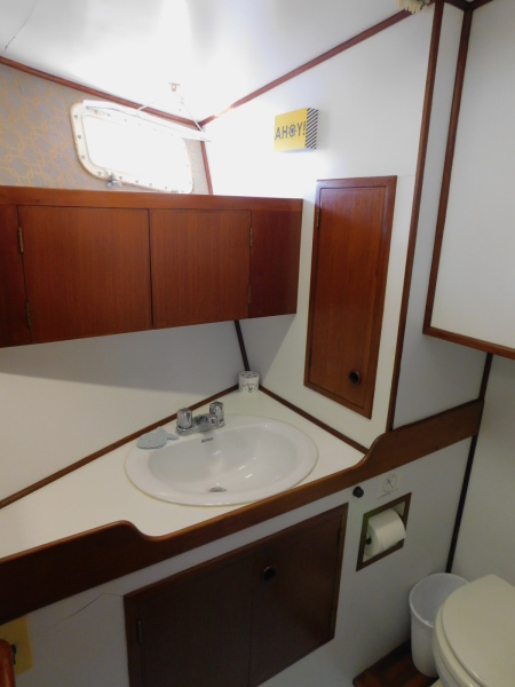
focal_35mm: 23
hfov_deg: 58.9
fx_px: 456
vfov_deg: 73.9
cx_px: 258
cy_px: 344
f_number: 3
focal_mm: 4
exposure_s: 1/30
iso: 320
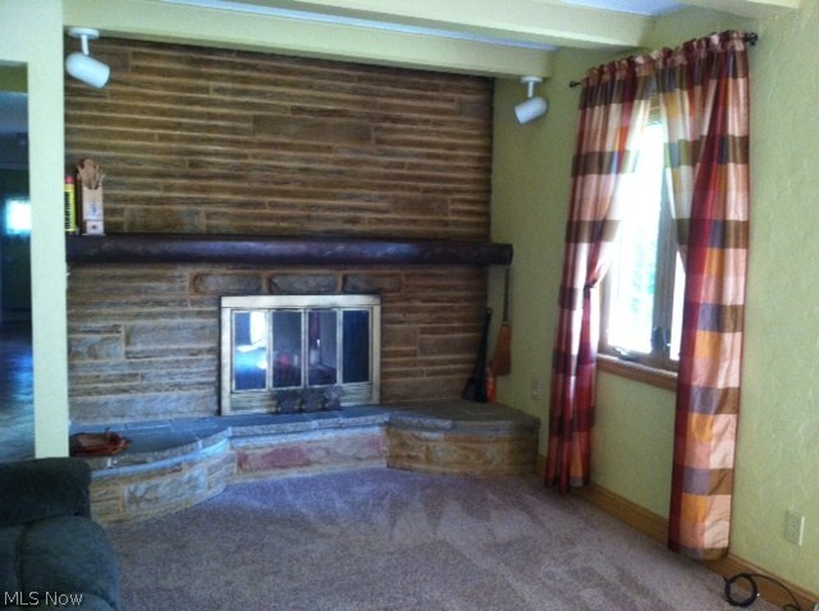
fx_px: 827
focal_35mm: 35
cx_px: 410
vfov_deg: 40.6
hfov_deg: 52.7
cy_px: 306
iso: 400
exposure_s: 1/17
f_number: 2.8
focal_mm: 3.85
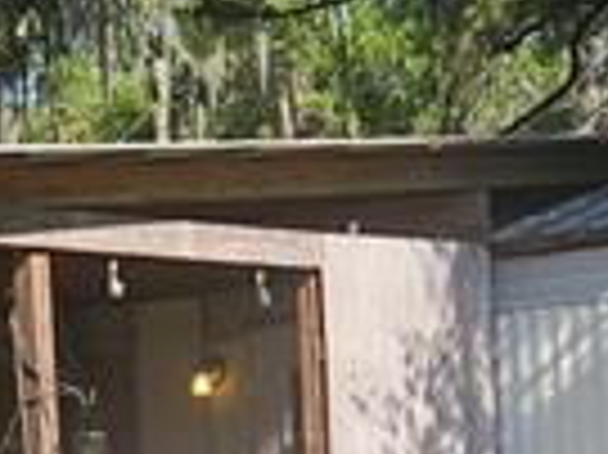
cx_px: 45
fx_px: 3071
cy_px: 611
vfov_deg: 8.3
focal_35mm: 175
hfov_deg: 11.2
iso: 25
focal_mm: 5.4
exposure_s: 1/1096
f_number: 1.8
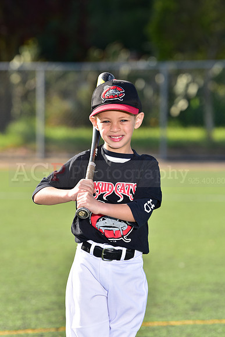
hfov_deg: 7.6
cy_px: 168
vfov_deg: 11.4
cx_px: 112
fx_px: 1686
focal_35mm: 180
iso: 80
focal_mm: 180
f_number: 5
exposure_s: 1/250
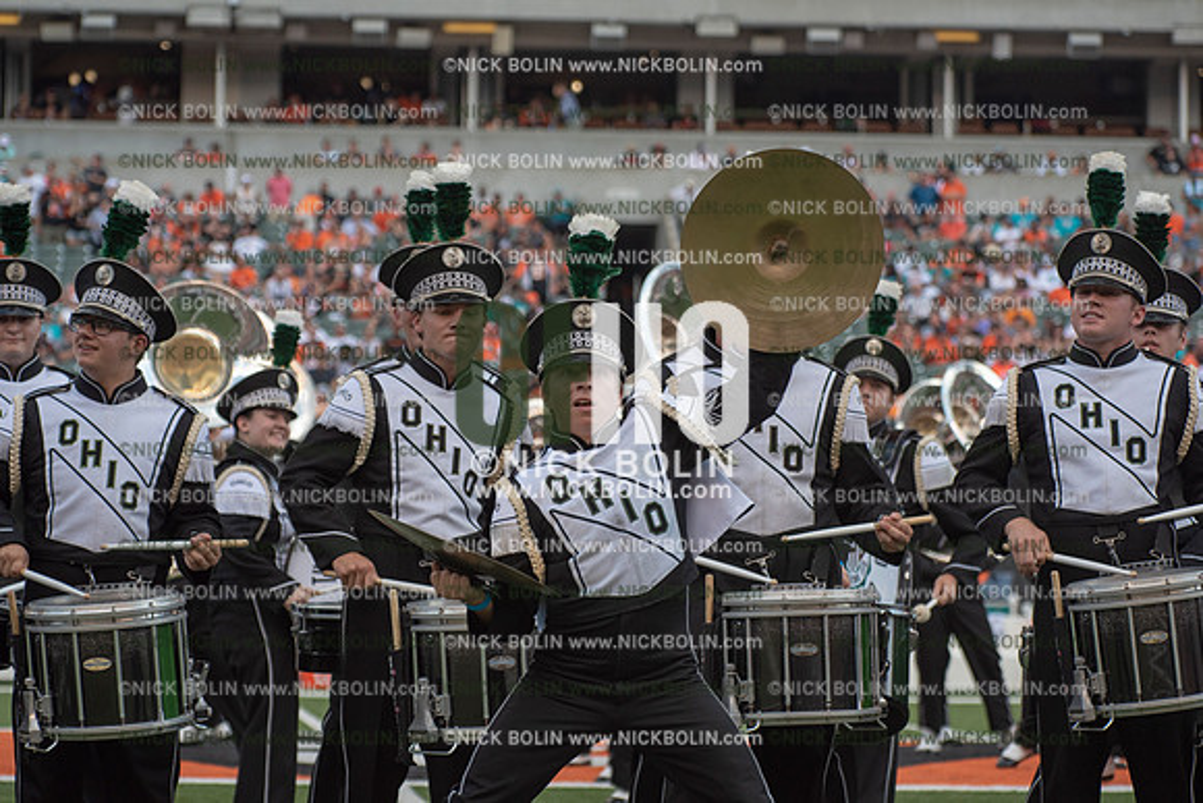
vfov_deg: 9.8
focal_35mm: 140
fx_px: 4679
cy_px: 402
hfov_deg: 14.7
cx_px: 602
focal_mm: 140
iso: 400
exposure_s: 1/1250
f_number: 5.6
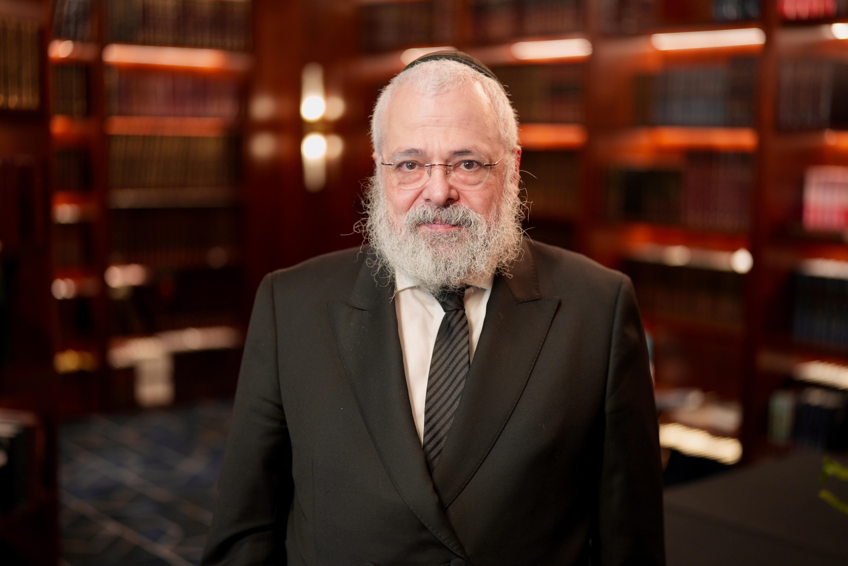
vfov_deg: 27.0
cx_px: 424
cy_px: 283
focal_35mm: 50
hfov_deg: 39.6
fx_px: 1178
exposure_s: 1/50
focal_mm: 50
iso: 250
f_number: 1.4
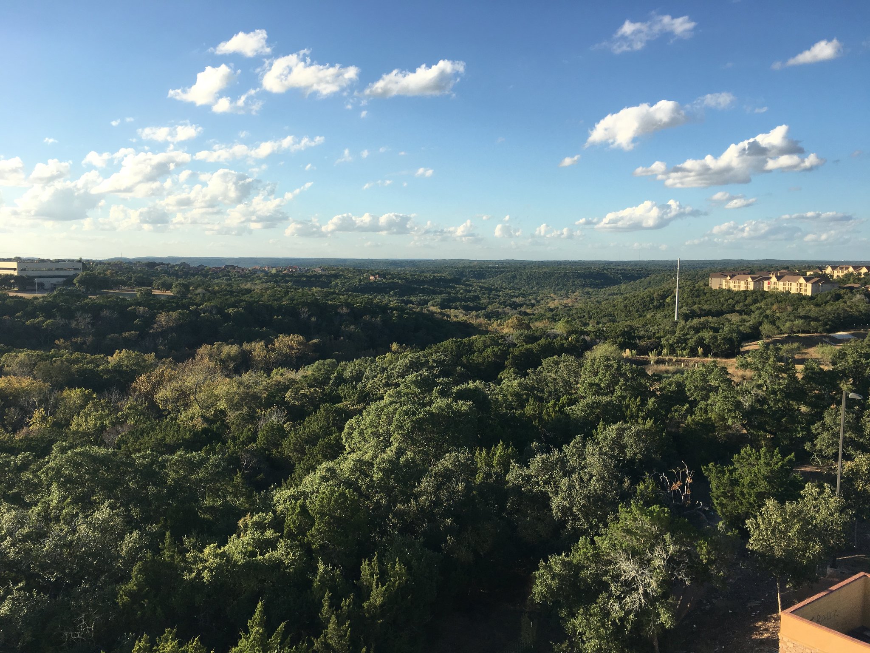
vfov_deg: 48.2
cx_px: 435
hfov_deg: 61.7
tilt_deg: -3.3
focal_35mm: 29
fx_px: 729
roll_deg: -0.9
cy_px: 326
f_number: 2.2
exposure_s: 1/1012
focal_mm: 4.15
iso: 25
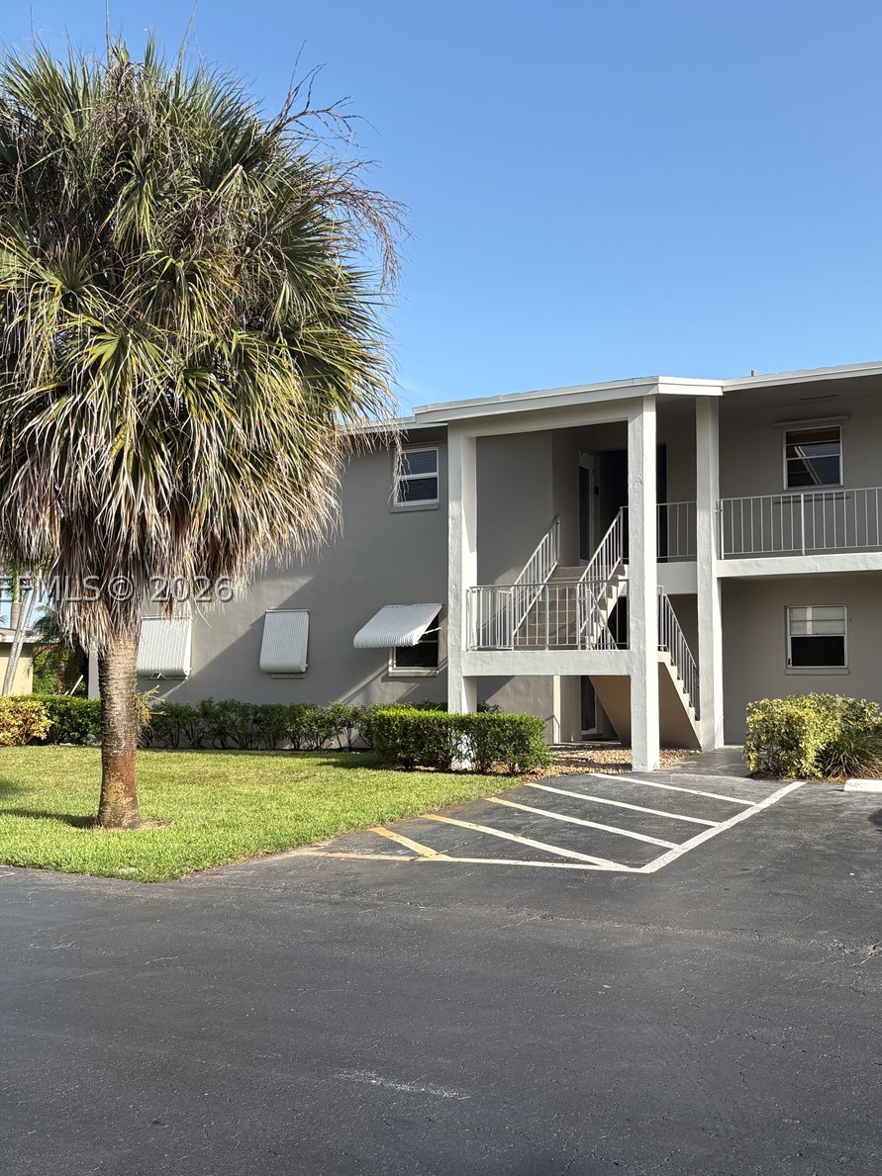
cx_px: 537
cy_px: 588
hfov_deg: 40.5
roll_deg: +0.9
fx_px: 1190
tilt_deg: +4.2
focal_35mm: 35
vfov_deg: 52.6
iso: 50
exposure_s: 1/2012
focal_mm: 5.96
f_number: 1.6
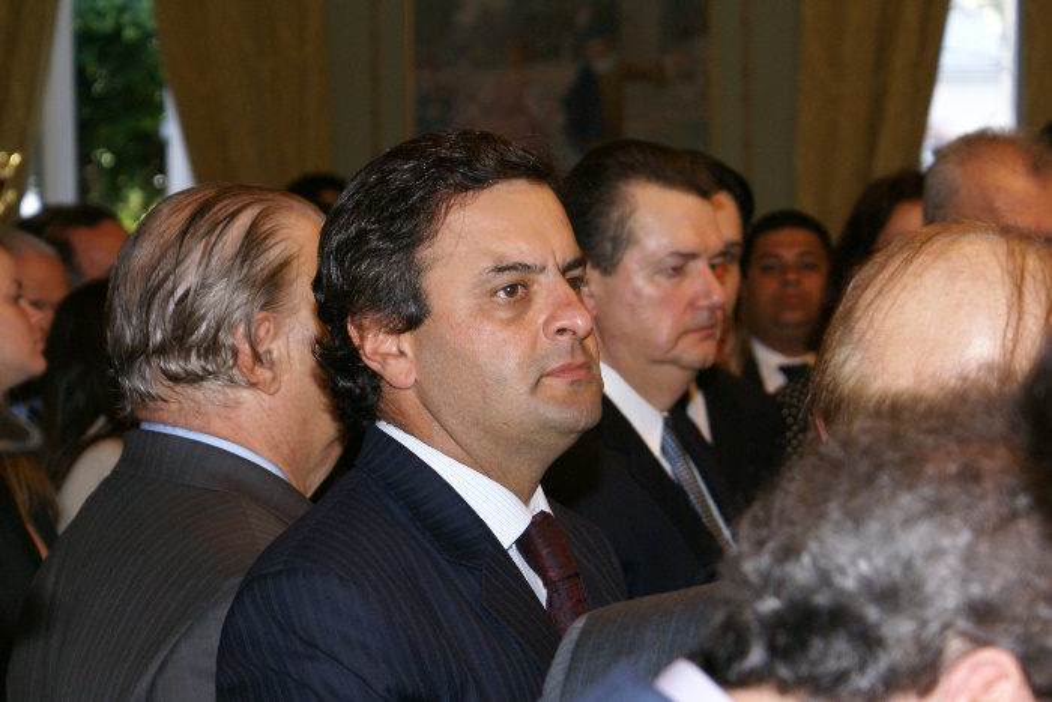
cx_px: 526
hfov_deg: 19.5
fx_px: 3069
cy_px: 351
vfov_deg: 13.0
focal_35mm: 105
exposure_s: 1/125
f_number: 5.6
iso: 400
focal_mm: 70
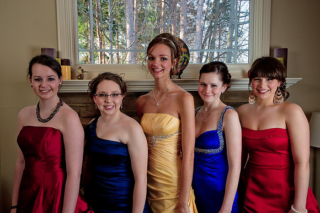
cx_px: 160
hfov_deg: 61.9
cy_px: 106
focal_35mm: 30
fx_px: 267
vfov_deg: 43.6
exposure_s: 1/80
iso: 400
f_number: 9
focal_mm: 30
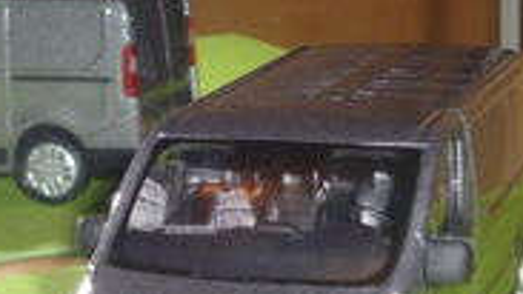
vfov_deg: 9.1
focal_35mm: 133
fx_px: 1845
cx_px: 166
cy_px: 285
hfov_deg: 16.1
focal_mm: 10
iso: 250
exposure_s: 1/60
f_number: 4.4
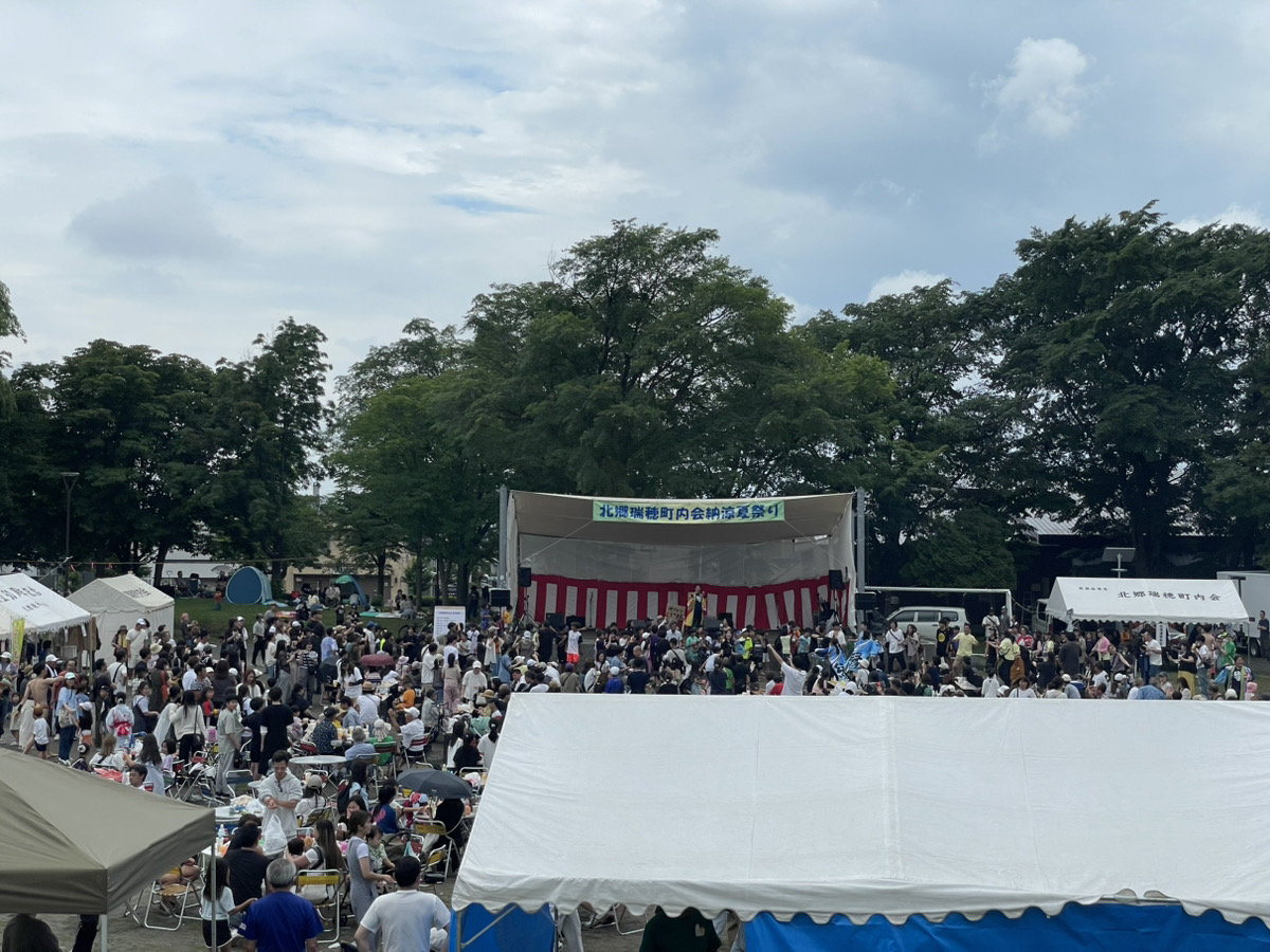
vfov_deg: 28.0
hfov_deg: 36.8
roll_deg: +0.1
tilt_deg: +2.2
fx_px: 1908
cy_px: 476
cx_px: 635
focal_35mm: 52
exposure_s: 1/2283
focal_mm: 6
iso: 25
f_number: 2
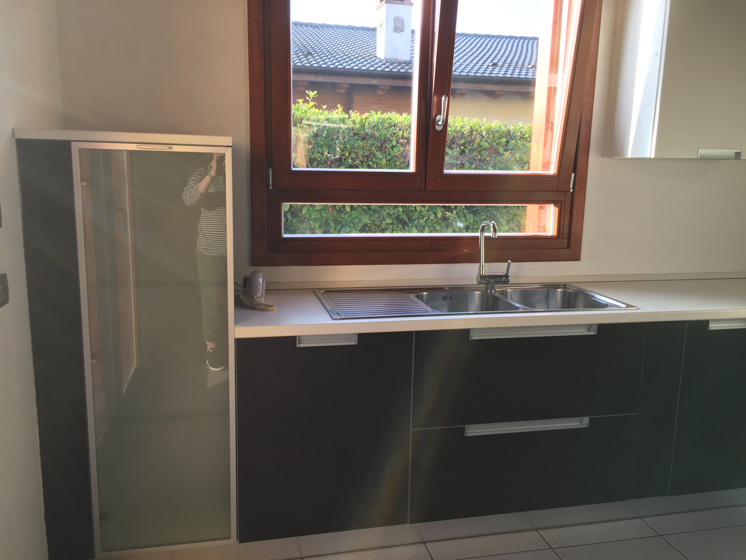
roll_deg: -2.0
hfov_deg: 61.7
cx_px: 373
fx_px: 625
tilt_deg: -9.0
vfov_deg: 48.2
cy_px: 280
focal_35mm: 29
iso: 32
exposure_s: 1/100
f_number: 2.2
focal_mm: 4.15
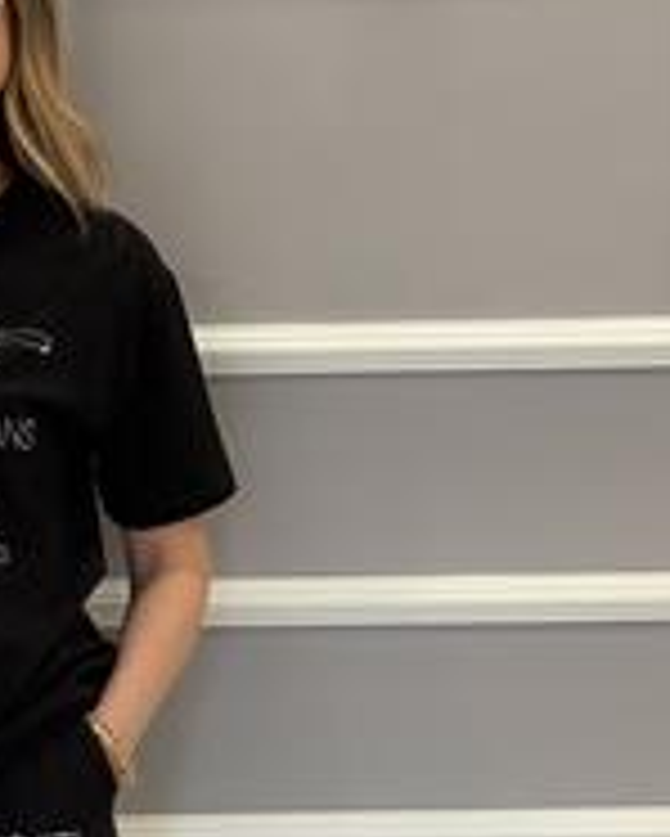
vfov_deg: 14.5
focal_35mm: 131
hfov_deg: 11.6
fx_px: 3244
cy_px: 828
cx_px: -90
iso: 125
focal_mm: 6.76
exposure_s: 1/149
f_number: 1.78
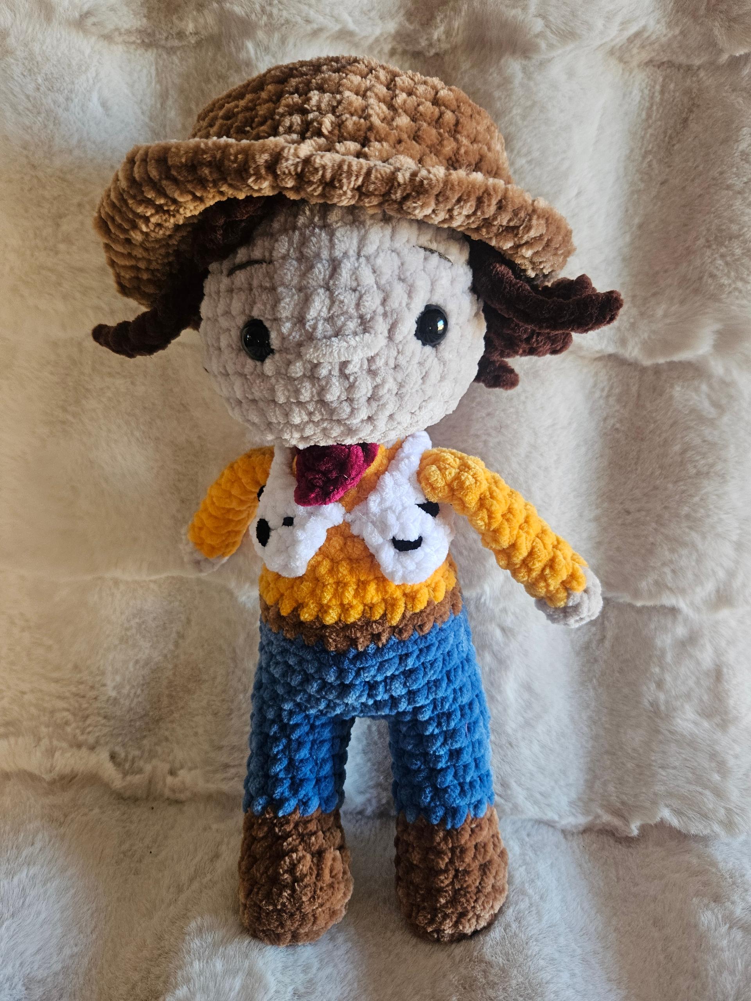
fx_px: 665
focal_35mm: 23
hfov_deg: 58.9
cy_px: 500
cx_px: 376
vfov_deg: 73.9
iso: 320
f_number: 1.8
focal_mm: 5.4
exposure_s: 1/120
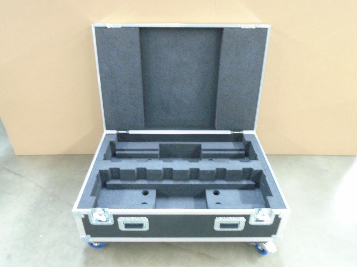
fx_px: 268
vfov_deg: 53.1
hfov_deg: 67.3
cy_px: 134
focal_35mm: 26
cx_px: 178
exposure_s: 1/4
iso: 500
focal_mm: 4.6
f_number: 3.2
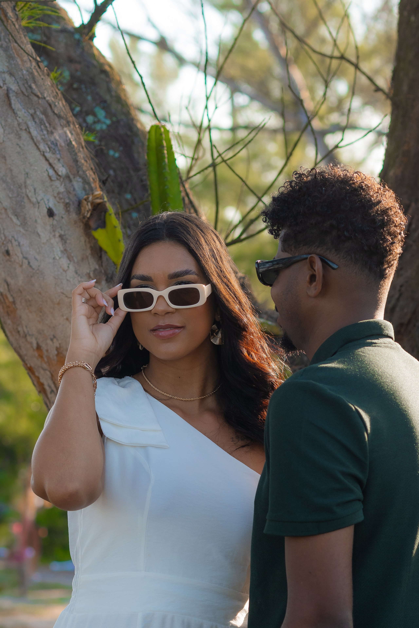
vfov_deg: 16.1
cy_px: 314
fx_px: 2226
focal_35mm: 128
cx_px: 210
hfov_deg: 10.8
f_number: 5.6
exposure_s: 1/320
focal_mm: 85
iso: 320
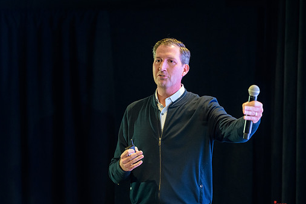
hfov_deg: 12.4
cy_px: 116
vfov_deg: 8.3
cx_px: 142
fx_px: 1411
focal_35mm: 166
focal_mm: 145
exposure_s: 1/200
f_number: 3.2
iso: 3200
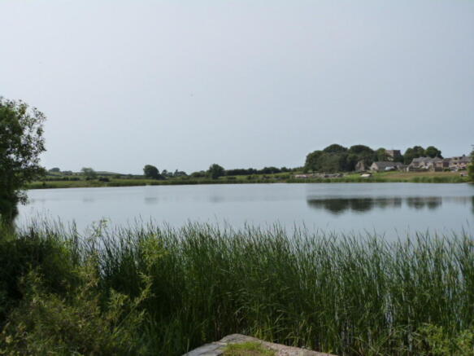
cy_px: 178
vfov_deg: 32.9
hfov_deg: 43.0
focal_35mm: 44
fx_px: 602
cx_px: 237
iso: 160
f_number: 3.2
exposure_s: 1/1600
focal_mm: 7.9
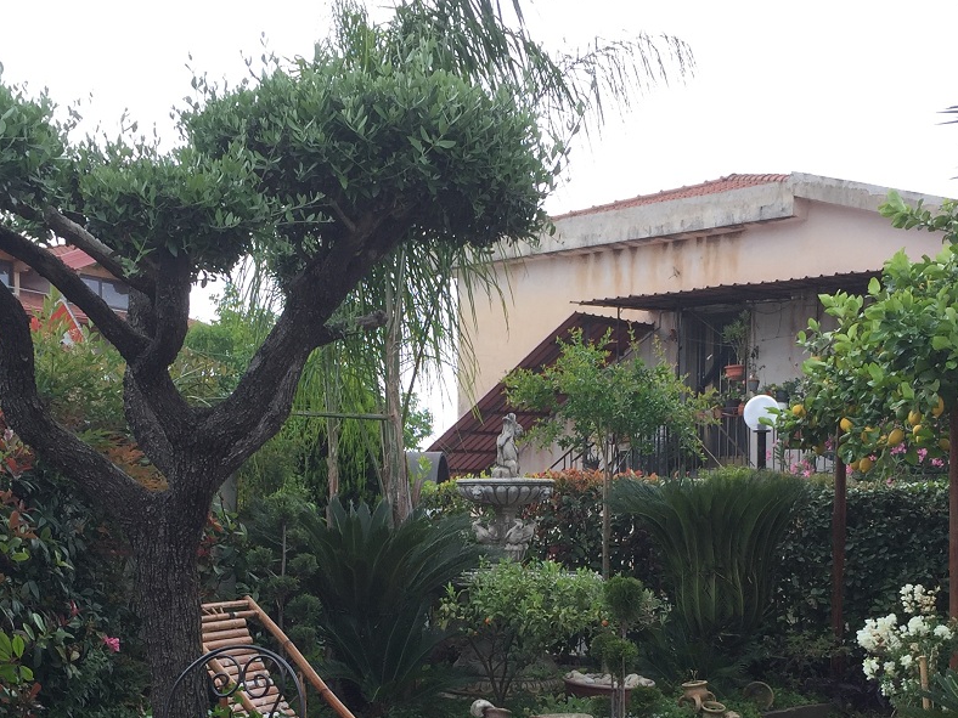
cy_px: 611
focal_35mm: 53
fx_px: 1467
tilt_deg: -2.2
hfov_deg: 36.2
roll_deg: -0.6
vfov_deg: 26.8
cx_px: 479
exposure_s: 1/380
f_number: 2.2
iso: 32
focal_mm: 4.15
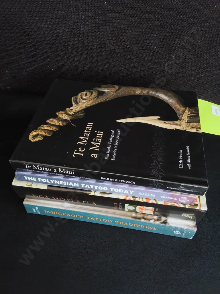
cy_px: 147
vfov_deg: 65.3
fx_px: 229
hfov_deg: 51.4
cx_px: 110
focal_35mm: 27
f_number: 2
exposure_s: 1/120
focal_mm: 2.87
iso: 64
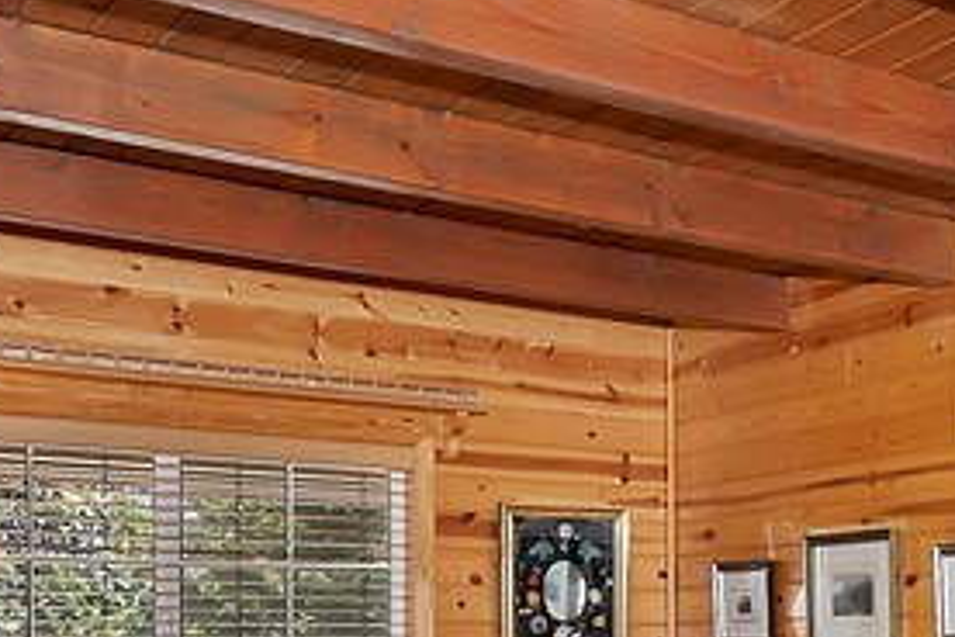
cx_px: 997
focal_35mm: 59
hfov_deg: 31.0
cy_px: 672
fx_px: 1565
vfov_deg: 21.9
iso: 400
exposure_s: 1/30
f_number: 8
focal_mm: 10
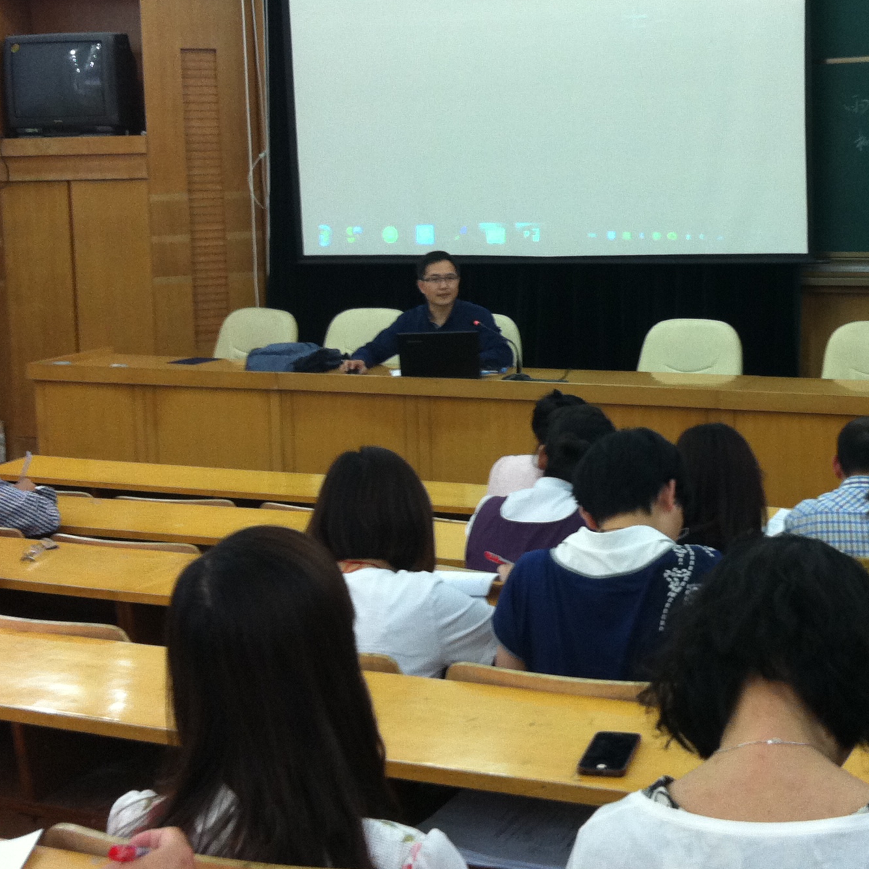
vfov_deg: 28.5
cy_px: 309
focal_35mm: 60
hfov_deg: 28.4
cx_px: 584
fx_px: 1704
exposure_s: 1/15
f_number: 2.8
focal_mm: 3.85
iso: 160
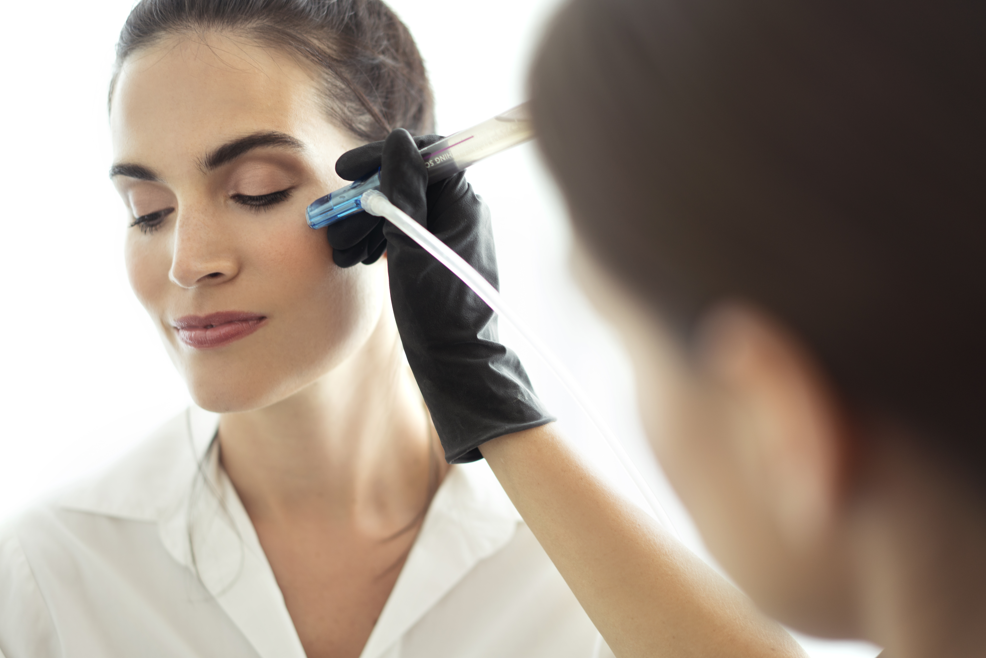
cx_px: 454
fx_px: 1698
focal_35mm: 62
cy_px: 349
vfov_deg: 21.9
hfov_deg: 32.4
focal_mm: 55
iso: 200
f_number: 1.8
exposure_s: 1/40
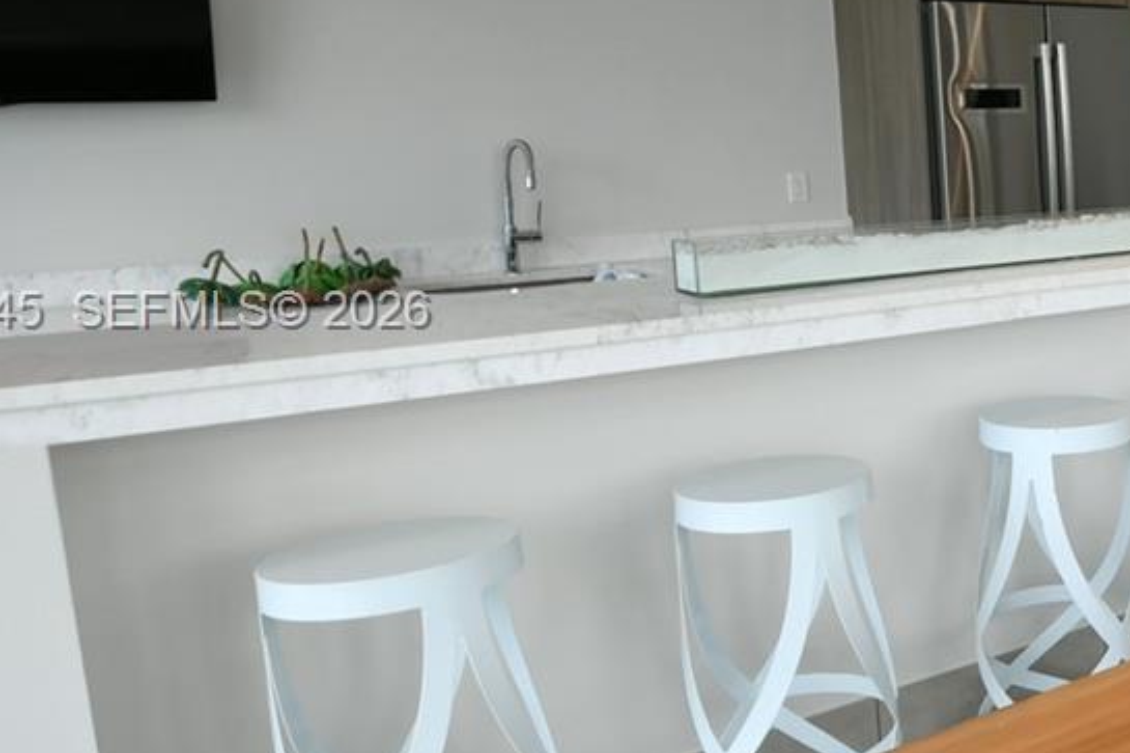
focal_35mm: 44
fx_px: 1381
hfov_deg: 33.5
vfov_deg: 30.4
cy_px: 313
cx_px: 1443
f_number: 4
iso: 100
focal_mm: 10
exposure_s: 1/40
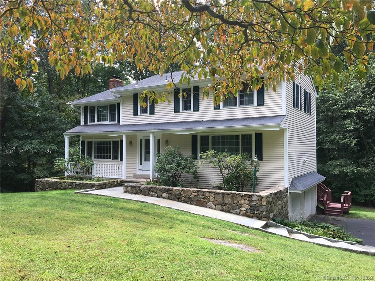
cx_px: 188
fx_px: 314
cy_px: 140
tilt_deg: +0.0
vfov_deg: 48.2
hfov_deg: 61.7
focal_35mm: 29
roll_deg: -0.7
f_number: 2.2
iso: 25
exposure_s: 1/271
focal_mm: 4.15
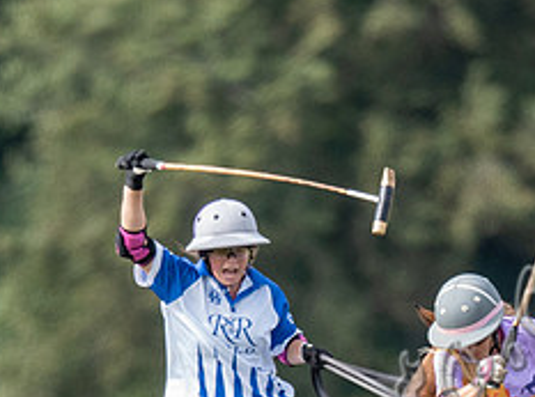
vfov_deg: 0.6
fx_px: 38053
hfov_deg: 0.8
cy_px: 807
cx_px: 414
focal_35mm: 2471
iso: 400
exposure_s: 1/1600
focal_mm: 500
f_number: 4
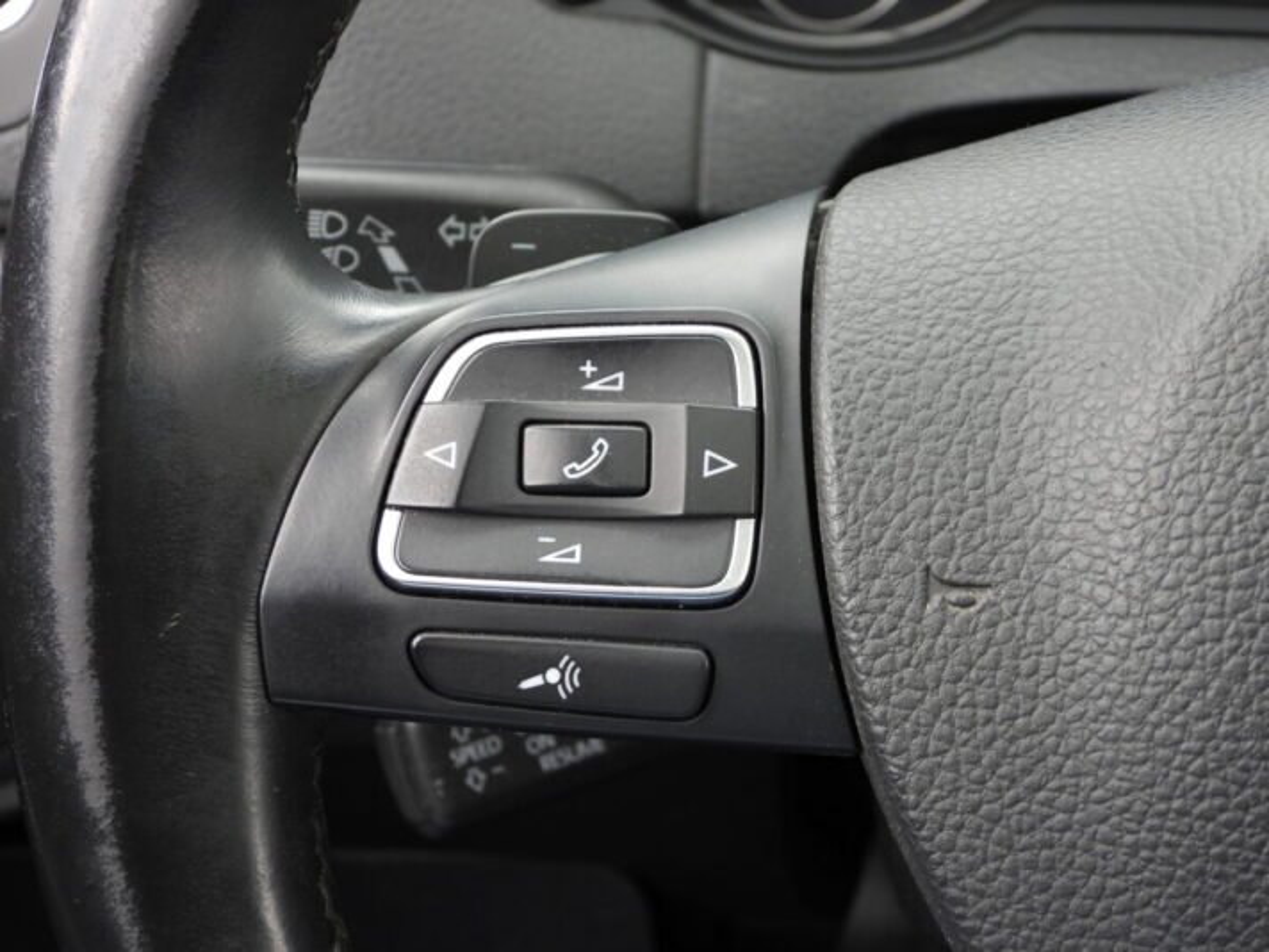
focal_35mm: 70
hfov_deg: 27.8
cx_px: 634
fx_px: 2566
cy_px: 476
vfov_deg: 21.0
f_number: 3.5
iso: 110
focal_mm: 12.6
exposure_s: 1/30
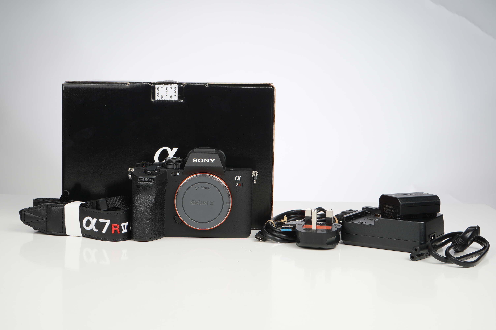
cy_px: 165
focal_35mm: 55
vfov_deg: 24.6
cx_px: 248
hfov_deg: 36.3
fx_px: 757
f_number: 18
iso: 200
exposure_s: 1/160
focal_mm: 55
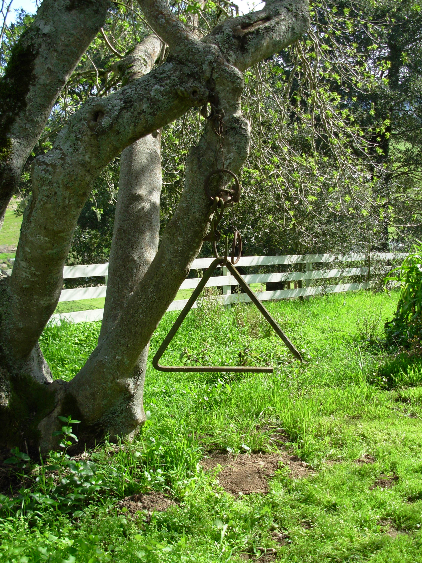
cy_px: 282
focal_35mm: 38
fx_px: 618
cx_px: 211
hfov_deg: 37.7
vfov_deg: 49.0
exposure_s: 1/304
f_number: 2.9
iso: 50
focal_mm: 6.3
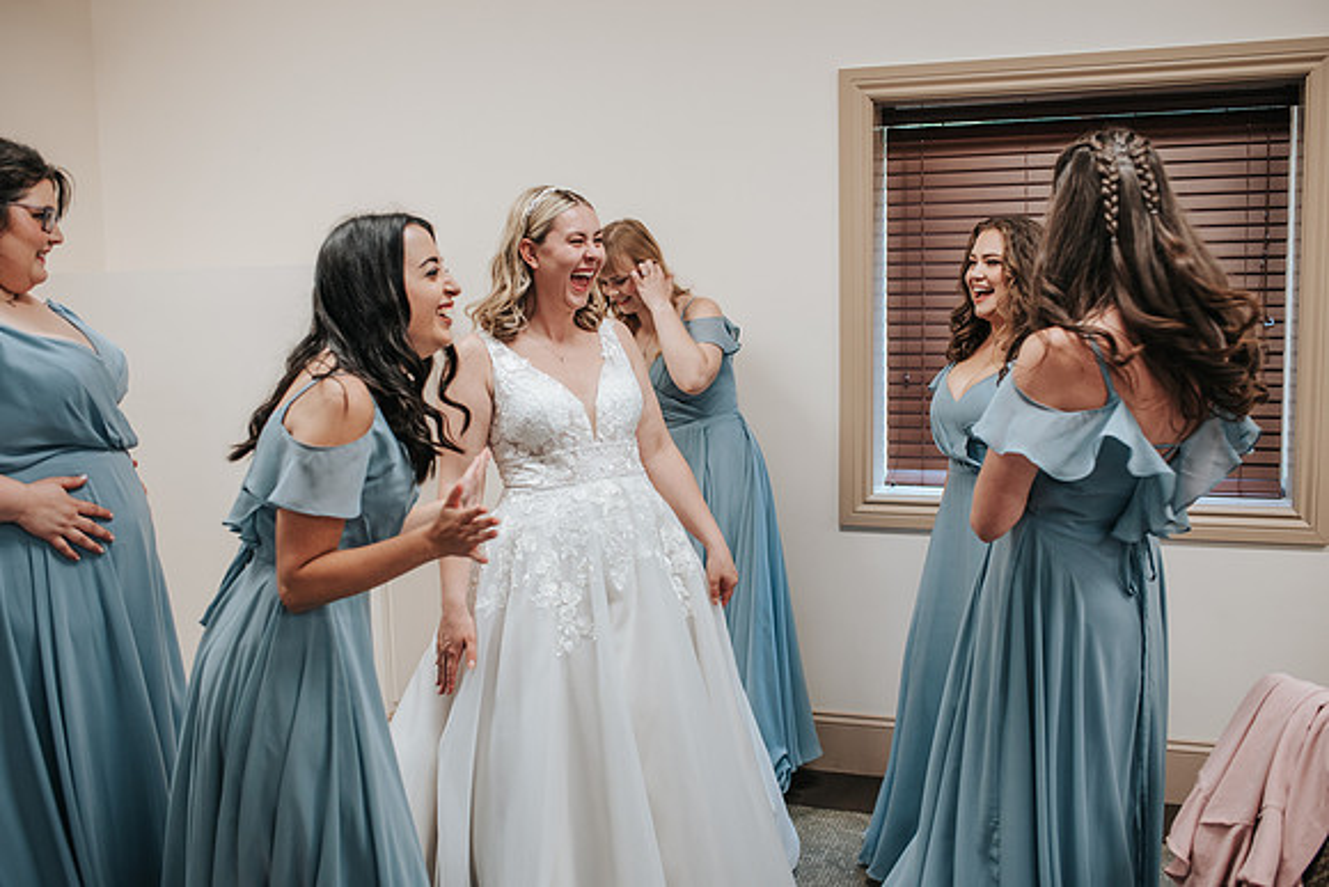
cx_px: 664
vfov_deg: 37.9
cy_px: 444
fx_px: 1292
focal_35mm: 35
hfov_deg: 54.4
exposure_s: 1/125
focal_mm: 35
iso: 560
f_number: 2.8
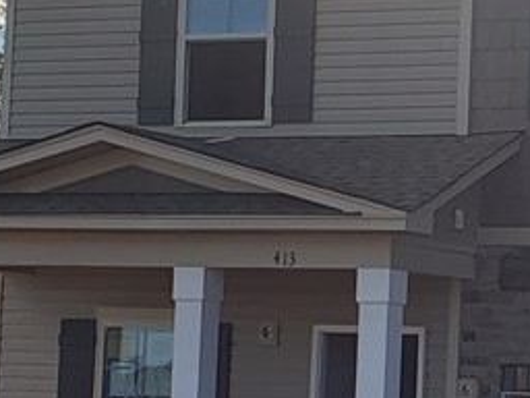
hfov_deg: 18.1
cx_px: 605
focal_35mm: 104
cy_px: 309
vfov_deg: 14.2
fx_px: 1592
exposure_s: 1/1457
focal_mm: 4.3
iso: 50
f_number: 2.4
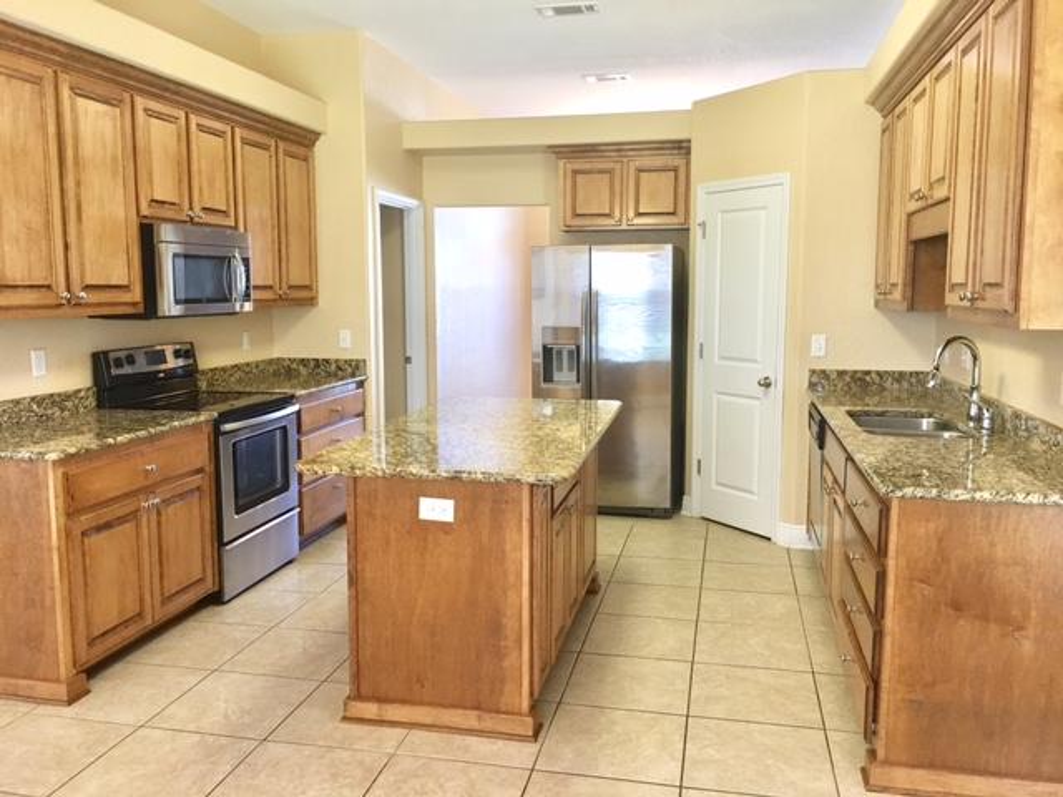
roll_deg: -0.4
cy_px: 398
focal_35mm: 29
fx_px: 891
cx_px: 532
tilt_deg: -6.9
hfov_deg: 61.7
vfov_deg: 48.2
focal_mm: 4.15
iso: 40
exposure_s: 1/15
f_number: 2.2
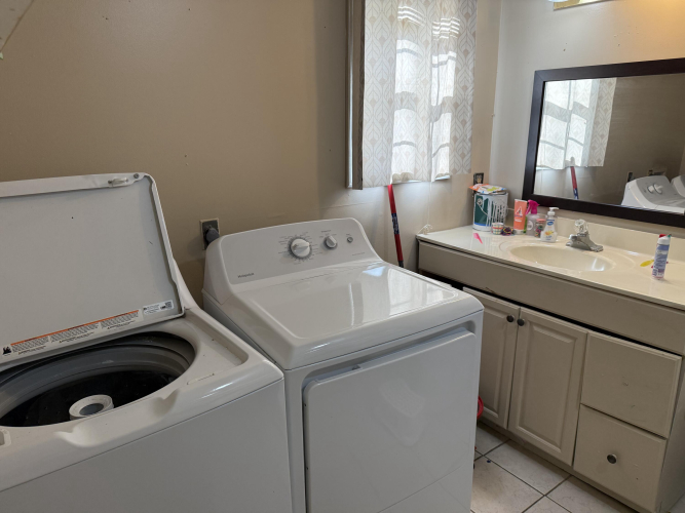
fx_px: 475
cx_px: 342
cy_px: 256
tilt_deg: -14.1
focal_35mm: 24
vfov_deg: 56.8
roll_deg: -0.5
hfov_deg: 71.6
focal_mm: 6.76
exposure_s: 1/131
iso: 200
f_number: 1.78
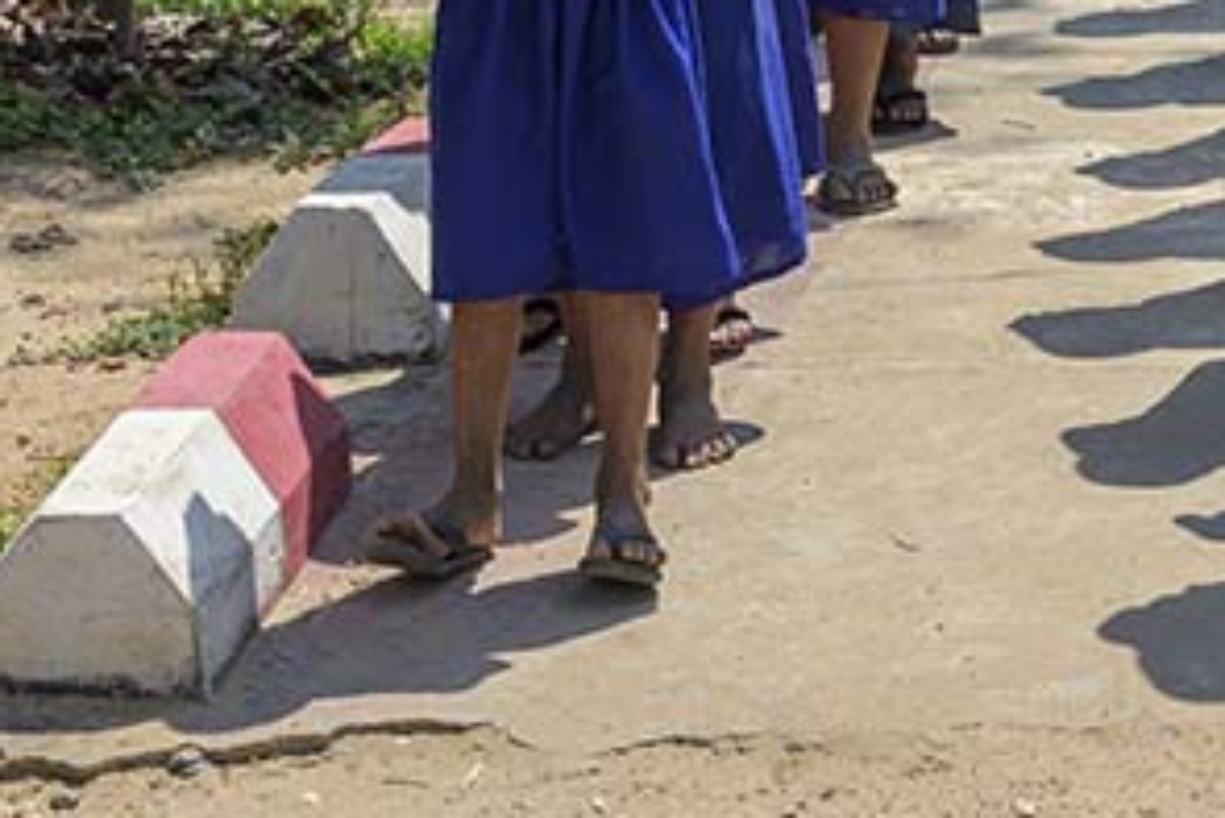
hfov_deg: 15.3
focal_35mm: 130
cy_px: -374
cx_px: 1374
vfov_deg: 10.2
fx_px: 4426
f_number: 8
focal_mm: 40
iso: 180
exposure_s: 1/500
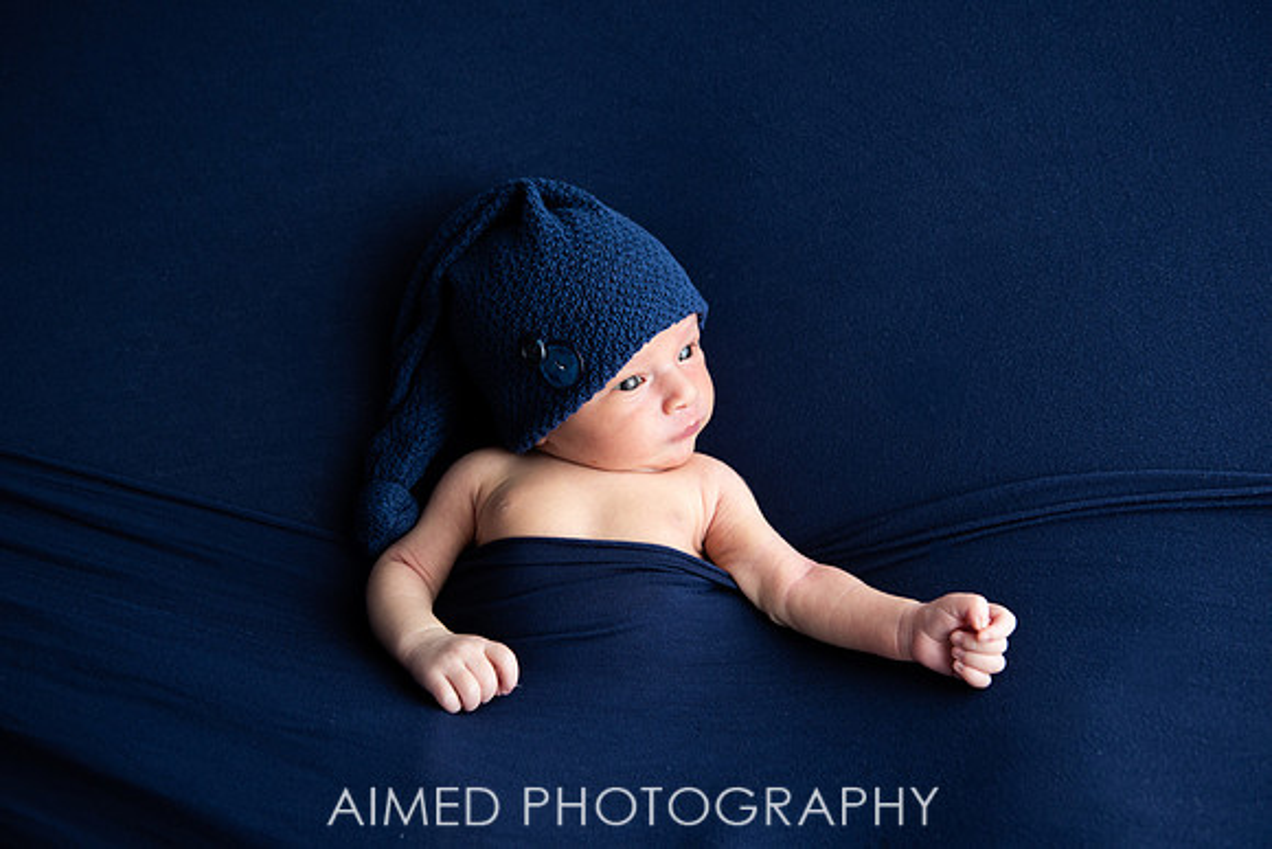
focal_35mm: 45
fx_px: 1590
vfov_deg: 29.9
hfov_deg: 43.6
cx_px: 636
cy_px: 424
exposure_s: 1/160
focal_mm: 45
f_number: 3.5
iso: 320
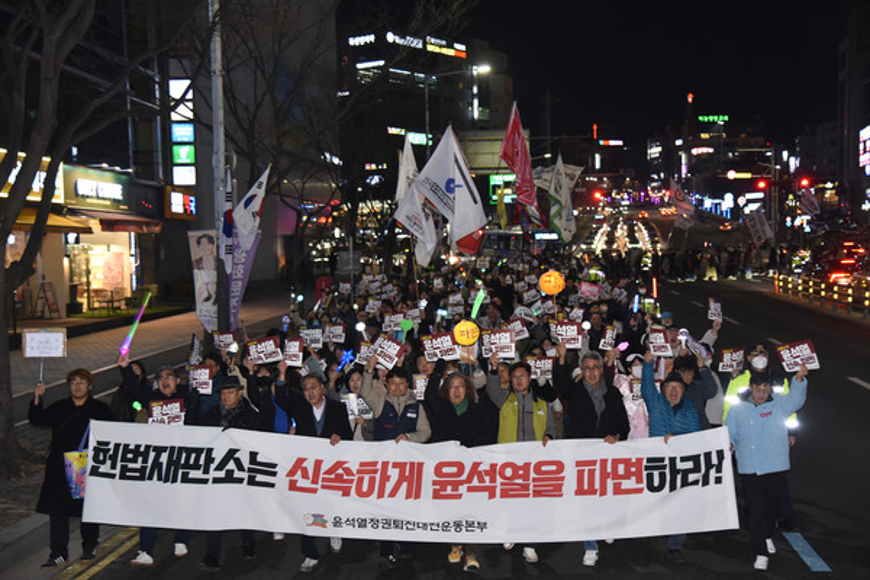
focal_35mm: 50
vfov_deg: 27.0
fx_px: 1208
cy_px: 290
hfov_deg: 39.6
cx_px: 435
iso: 1600
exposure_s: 1/80
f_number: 4
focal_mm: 50
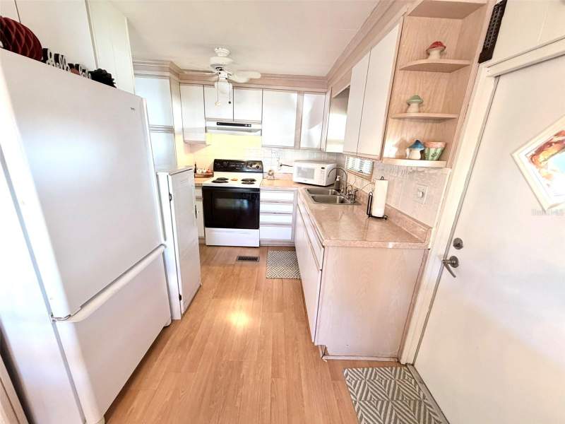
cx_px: 282
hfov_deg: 102.1
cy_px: 212
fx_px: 229
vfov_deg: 85.7
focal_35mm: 14
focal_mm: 2.22
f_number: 2.2
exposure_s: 1/60
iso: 250
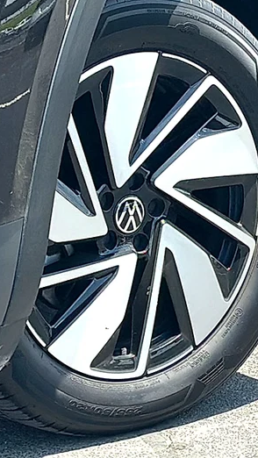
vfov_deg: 14.7
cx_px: 274
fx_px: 1774
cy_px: 229
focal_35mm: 146
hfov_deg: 8.3
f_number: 1.78
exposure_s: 1/1757
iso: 64
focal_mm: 6.86
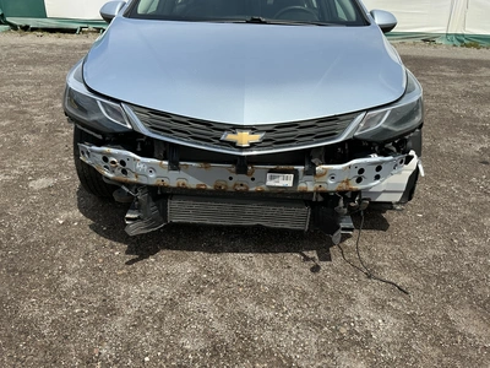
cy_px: 184
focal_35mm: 28
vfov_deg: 49.7
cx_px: 245
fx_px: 396
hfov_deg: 63.4
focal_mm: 3
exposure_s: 1/1730
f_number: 1.8
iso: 25
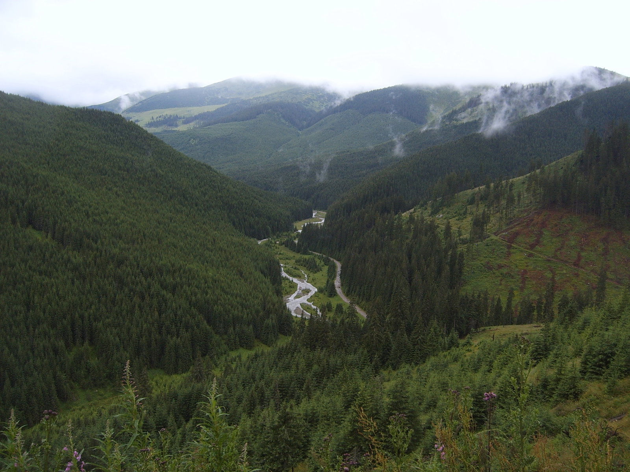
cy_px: 236
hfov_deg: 52.6
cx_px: 315
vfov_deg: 40.7
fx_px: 637
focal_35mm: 35
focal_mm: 5.8
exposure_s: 1/125
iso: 50
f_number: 5.8
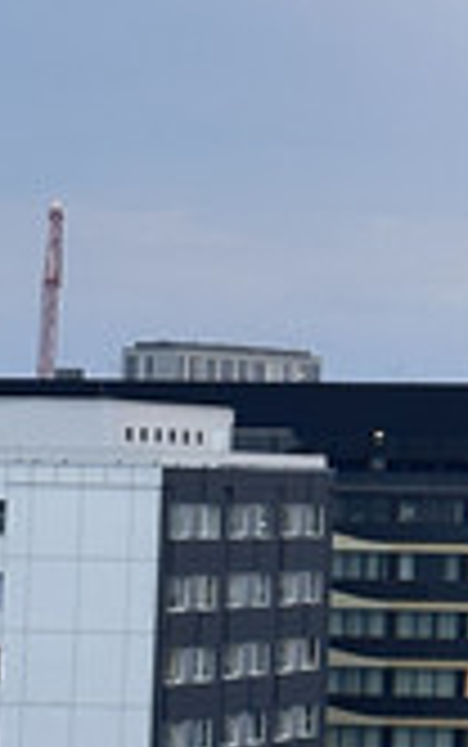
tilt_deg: +6.9
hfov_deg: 6.5
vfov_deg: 10.7
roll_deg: -2.7
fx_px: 3993
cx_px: 860
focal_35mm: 196
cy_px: 212
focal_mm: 6.86
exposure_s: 1/65
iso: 80
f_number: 1.78
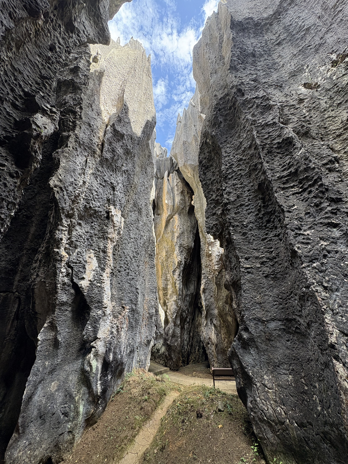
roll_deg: +1.3
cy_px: 232
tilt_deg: +26.6
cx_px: 174
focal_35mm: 14
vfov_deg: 102.1
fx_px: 188
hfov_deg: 85.7
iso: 40
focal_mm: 2.22
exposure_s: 1/99
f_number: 2.2
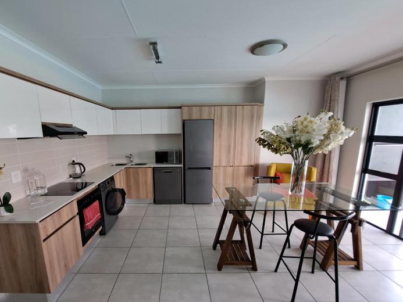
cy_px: 169
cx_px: 177
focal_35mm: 15
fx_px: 175
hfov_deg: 97.7
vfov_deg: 81.4
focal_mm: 1.74
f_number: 2.2
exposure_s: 1/50
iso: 80
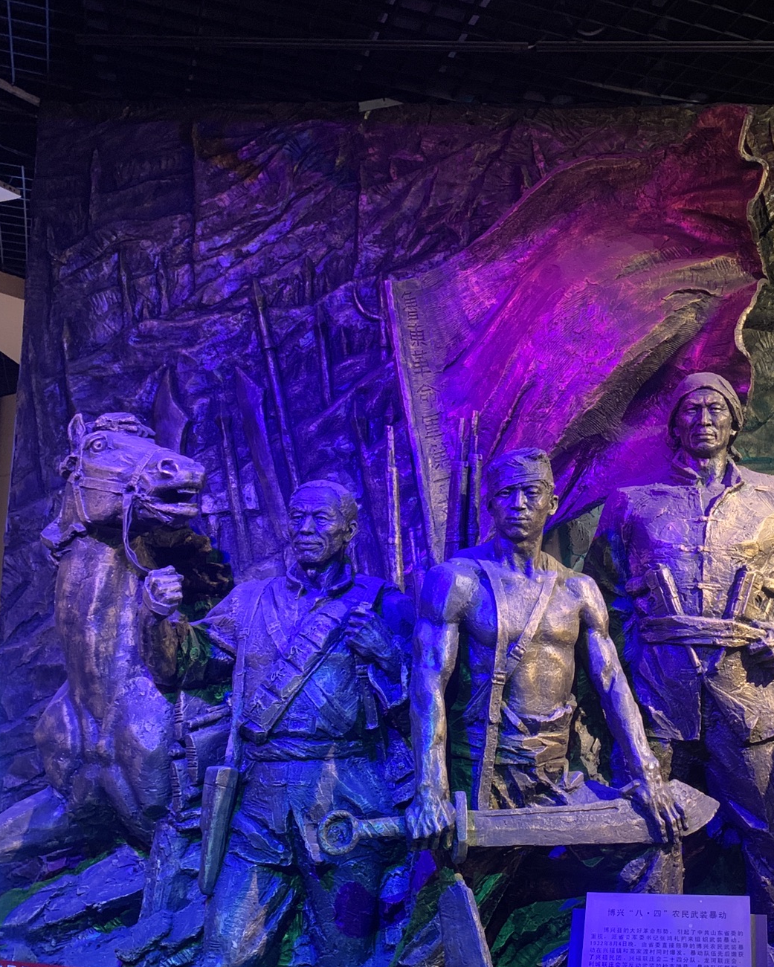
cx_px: 584
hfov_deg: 37.3
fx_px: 1117
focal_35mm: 39
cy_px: 529
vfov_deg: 46.8
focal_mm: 4.25
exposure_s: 1/35
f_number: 1.8
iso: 400
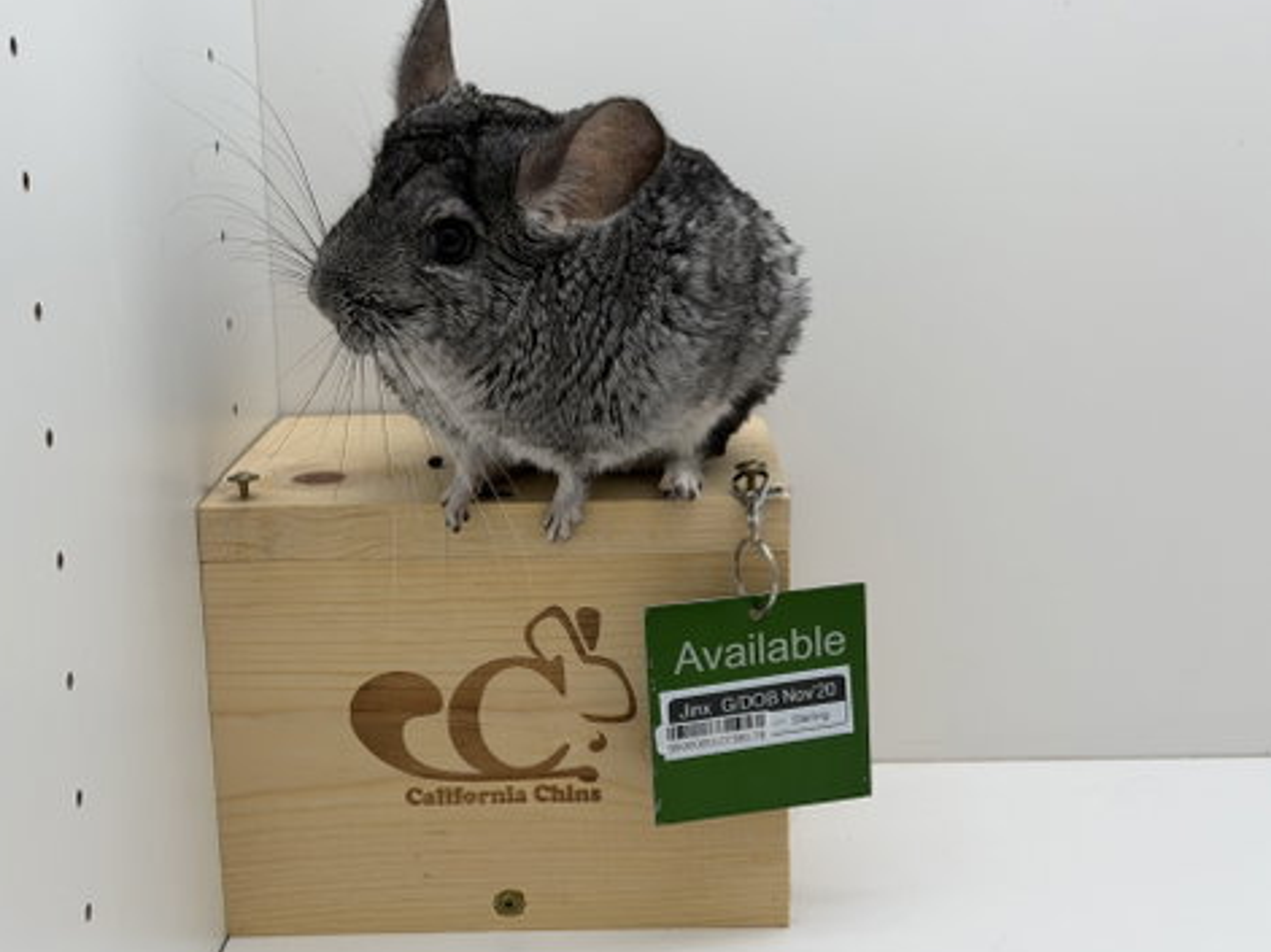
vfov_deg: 28.5
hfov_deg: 37.5
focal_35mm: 51
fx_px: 1872
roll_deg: +2.2
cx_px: 602
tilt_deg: -13.3
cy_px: 484
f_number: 1.78
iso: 80
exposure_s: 1/828
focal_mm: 6.76
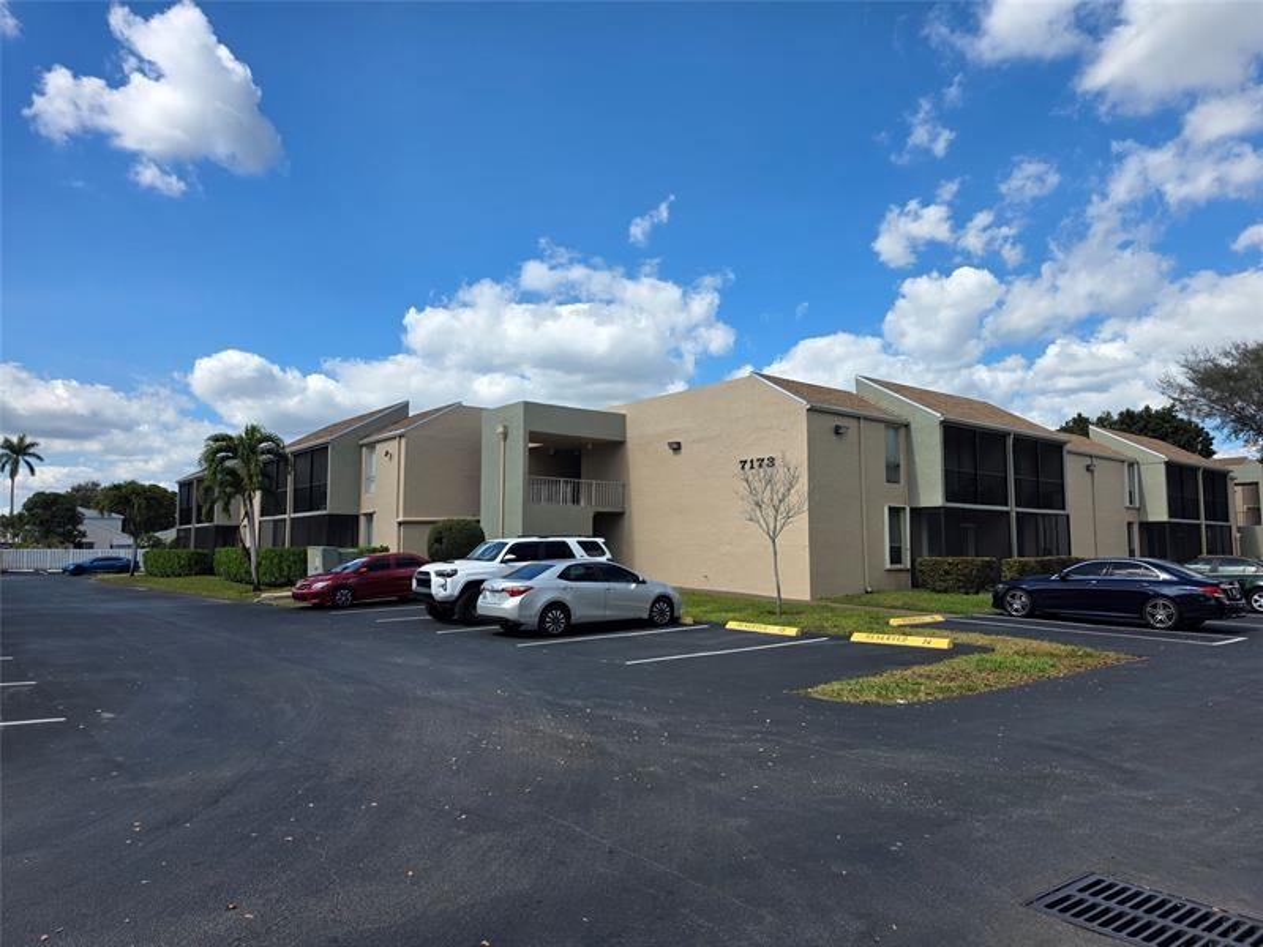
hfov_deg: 73.9
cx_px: 632
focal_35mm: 23
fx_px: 839
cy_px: 474
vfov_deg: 58.9
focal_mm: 6.3
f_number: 1.7
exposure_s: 1/6355
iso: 80
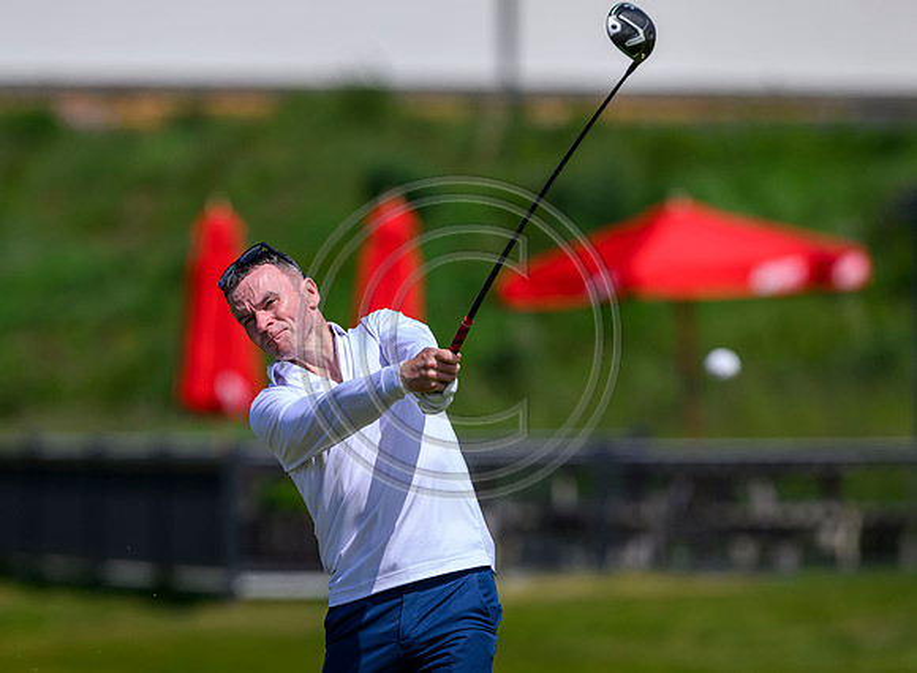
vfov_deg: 2.9
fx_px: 13407
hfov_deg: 3.9
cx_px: 372
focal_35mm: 510
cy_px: 402
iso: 500
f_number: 4.5
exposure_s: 1/5000
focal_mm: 400
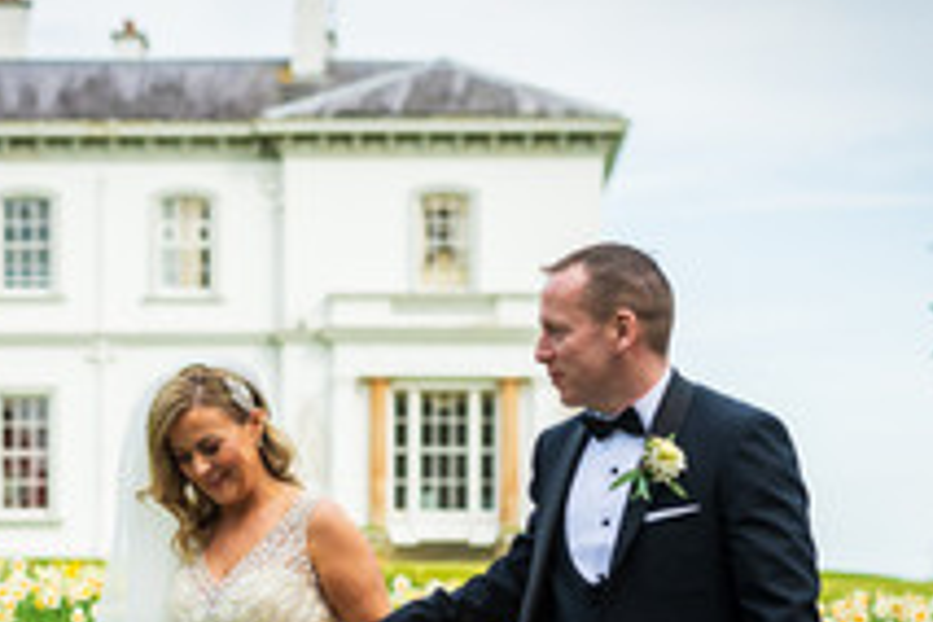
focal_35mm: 134
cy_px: 528
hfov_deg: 15.3
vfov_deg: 10.2
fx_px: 3473
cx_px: 285
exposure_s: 1/640
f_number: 4.5
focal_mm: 70
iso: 160
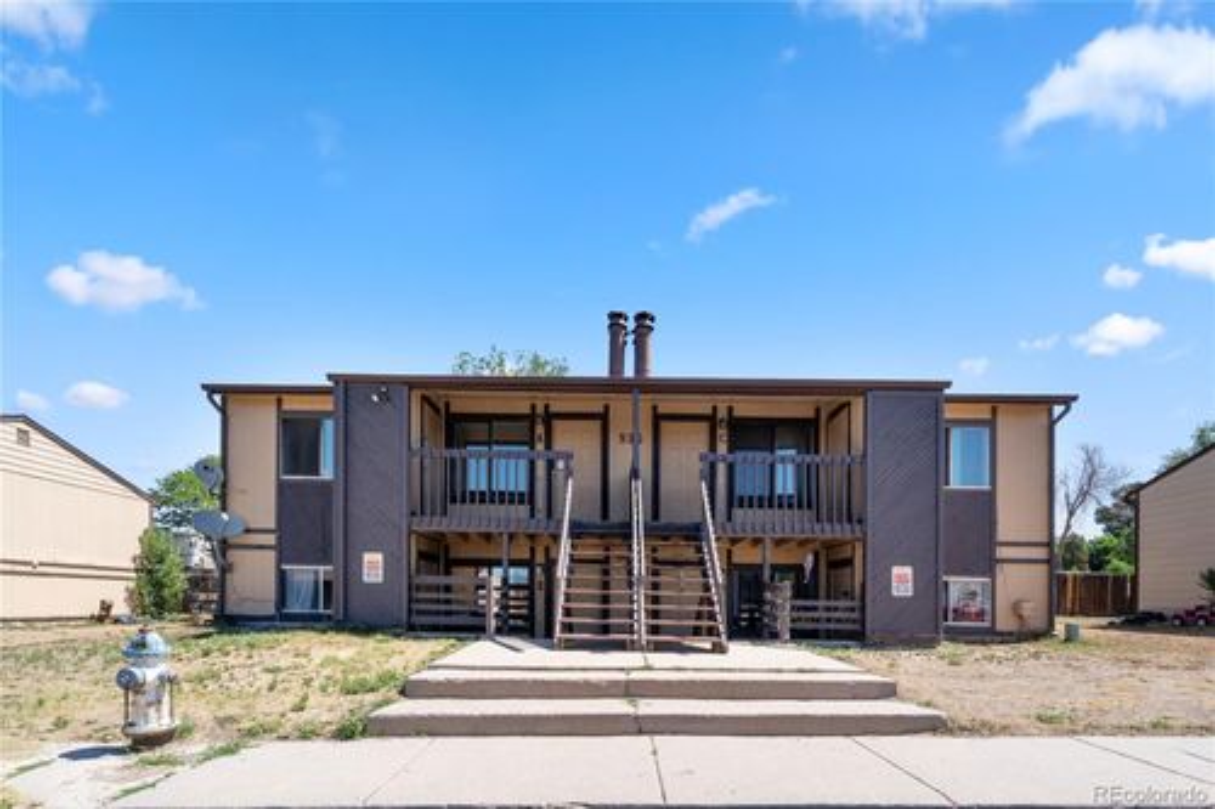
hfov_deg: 96.8
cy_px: 404
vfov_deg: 73.7
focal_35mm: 16
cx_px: 608
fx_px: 540
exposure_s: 1/80
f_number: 9
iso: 250
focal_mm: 16
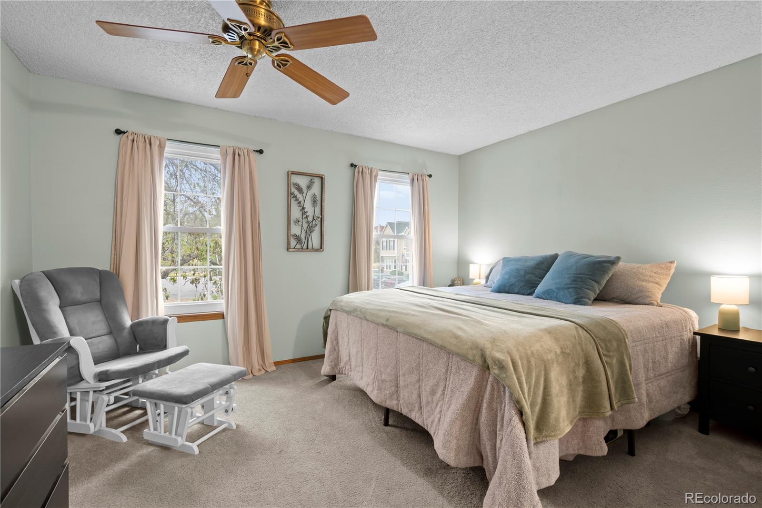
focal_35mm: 16
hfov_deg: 96.7
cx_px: 381
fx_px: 339
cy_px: 254
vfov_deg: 73.7
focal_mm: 16
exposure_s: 2.5
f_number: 8
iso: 100
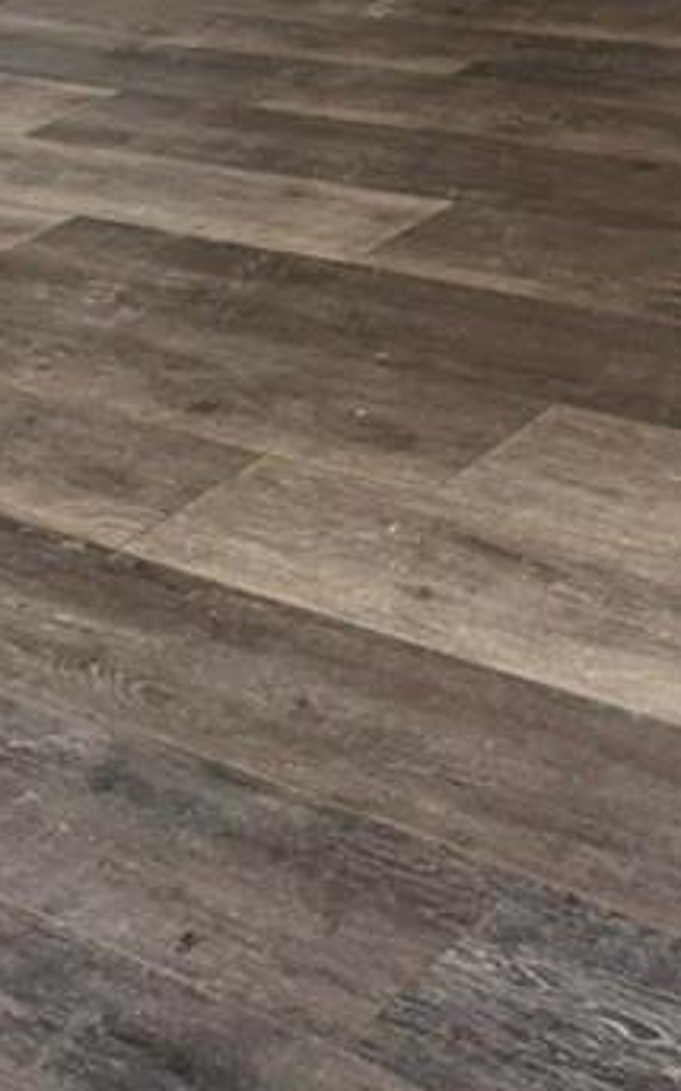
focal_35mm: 76
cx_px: 1006
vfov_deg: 25.4
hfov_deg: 15.8
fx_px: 2260
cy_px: -80
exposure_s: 1/60
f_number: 1.78
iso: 320
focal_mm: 6.76
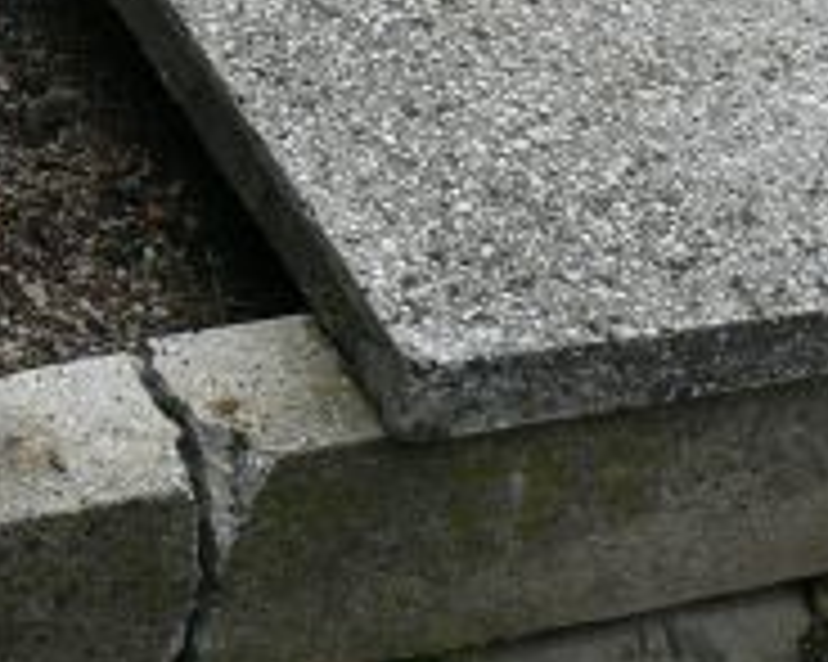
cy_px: -108
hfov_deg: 15.3
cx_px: -270
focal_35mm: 119
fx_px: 2915
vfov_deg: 12.7
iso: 100
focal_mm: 7.4
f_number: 4
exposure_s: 1/125
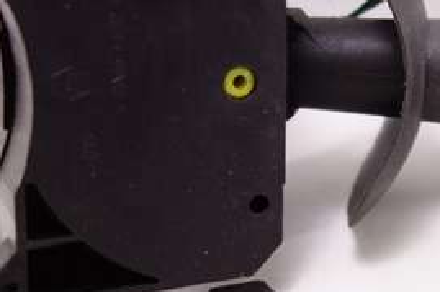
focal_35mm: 80
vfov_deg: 17.0
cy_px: 101
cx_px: 469
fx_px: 977
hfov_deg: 23.9
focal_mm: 10.4
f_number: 2
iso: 125
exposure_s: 1/100
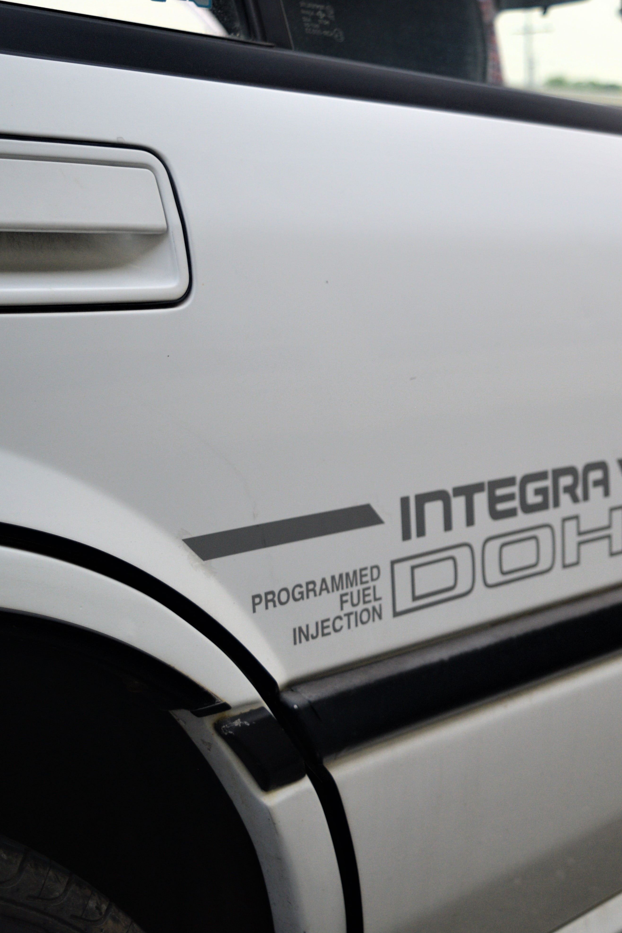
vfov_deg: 32.5
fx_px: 1600
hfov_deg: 20.9
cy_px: 465
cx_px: 684
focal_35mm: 62
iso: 400
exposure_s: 1/80
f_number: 4.5
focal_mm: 27
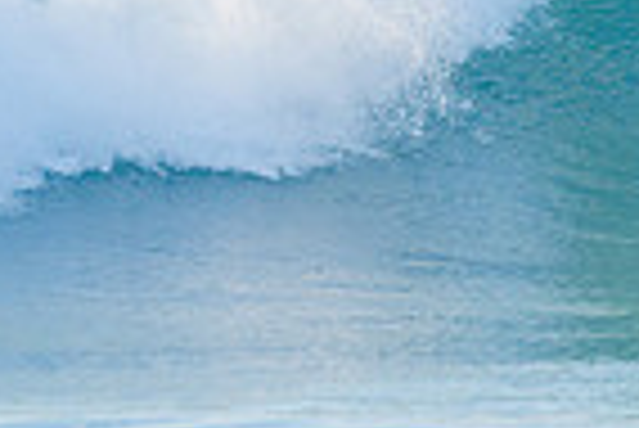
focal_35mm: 2036
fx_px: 36175
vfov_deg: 0.7
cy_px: -187
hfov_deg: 1.0
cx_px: 418
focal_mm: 500
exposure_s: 1/1600
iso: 400
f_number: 5.6
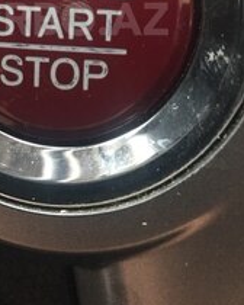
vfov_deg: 27.1
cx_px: 57
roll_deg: +2.0
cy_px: 19
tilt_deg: -20.9
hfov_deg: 22.6
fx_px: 605
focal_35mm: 67
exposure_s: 1/33
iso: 64
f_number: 2.2
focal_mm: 4.15
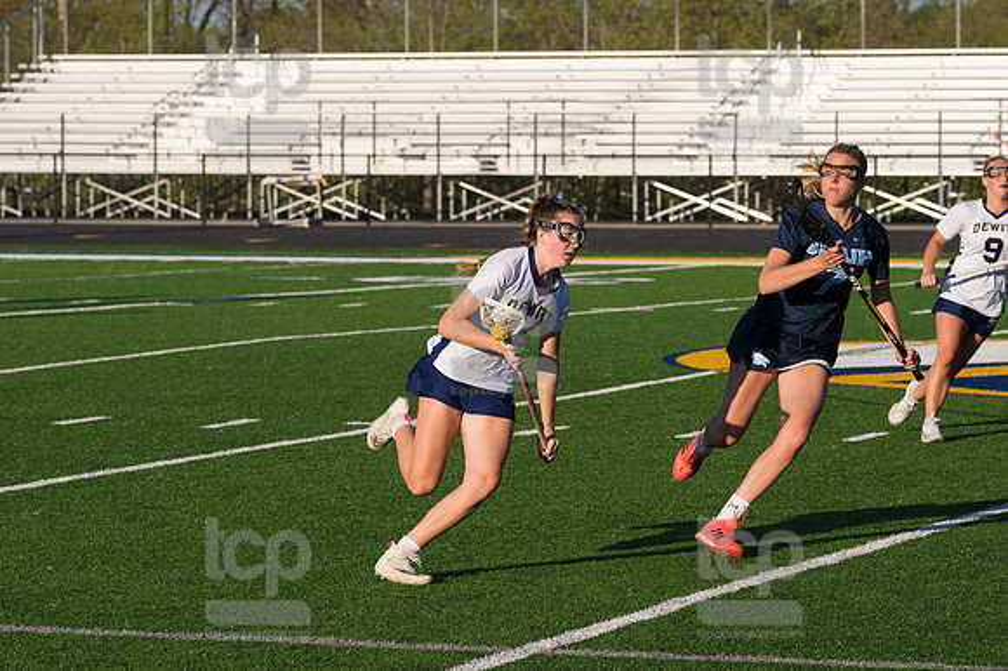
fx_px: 4869
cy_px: 336
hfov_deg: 11.8
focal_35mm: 174
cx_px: 504
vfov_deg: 7.9
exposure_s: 1/1600
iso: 250
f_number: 5.6
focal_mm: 116
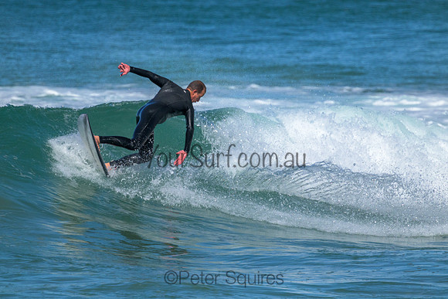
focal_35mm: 800
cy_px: 150
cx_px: 224
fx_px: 9957
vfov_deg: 1.7
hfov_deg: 2.6
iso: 2000
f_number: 11
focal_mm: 800
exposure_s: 1/2000
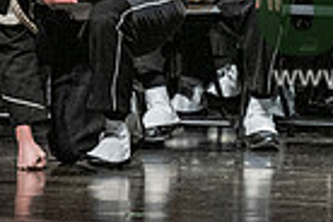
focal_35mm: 944
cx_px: 439
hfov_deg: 2.2
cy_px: -10
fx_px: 8731
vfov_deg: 1.5
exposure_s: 1/500
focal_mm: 150
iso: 4000
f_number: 4
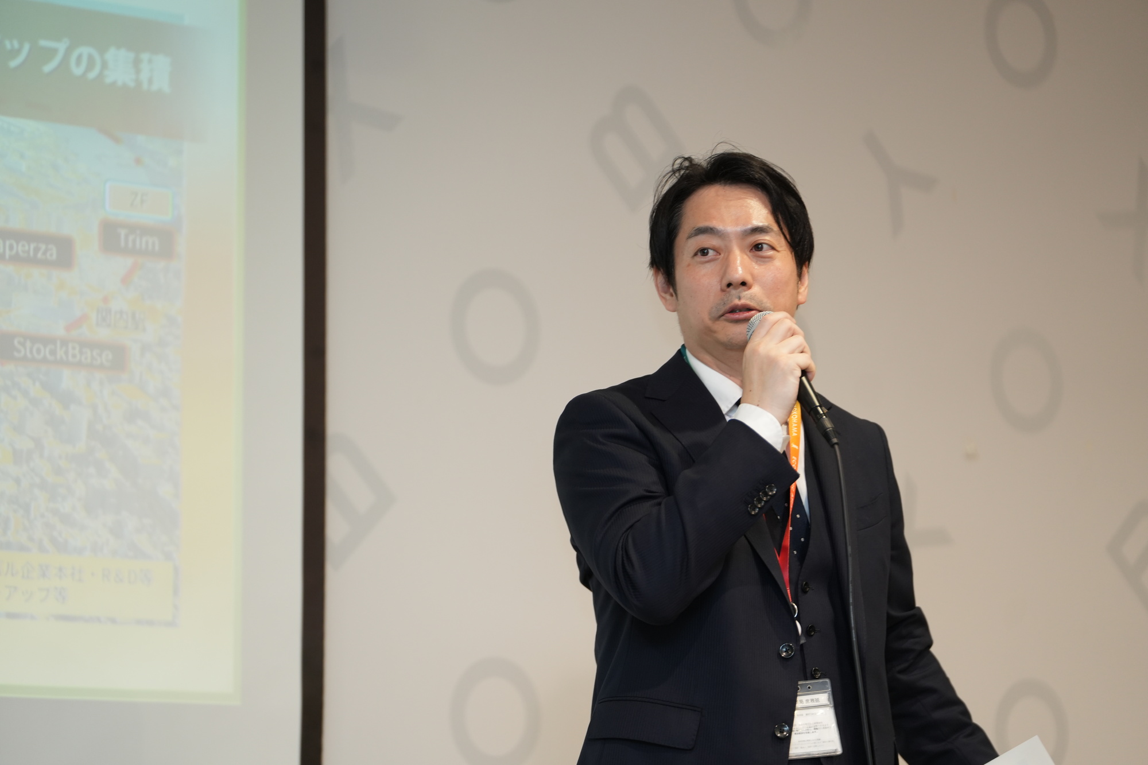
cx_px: 574
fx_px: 4464
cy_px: 382
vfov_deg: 9.8
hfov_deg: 14.7
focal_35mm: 140
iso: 800
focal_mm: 140
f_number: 2.8
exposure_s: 1/160
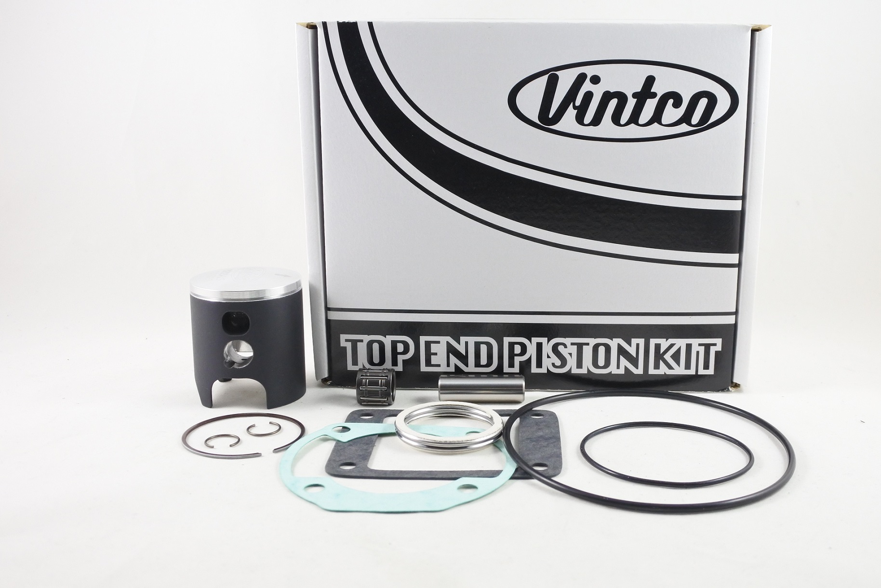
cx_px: 440
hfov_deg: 55.8
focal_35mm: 34
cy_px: 294
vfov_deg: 38.9
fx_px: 832
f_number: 4
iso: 720
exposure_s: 1/125
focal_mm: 12.8
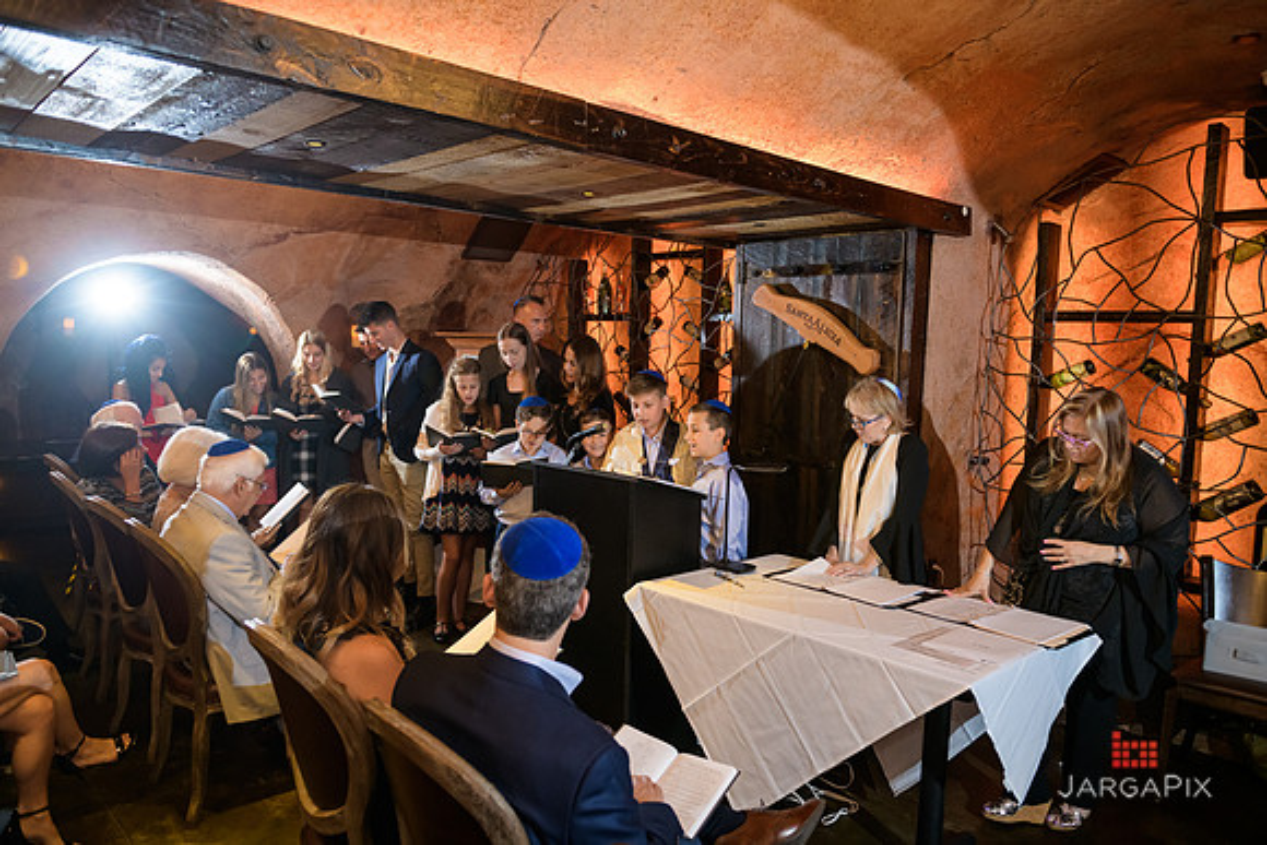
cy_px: 422
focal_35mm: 24
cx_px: 634
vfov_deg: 53.2
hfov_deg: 73.7
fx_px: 845
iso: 1600
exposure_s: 1/160
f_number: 3.2
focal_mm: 24
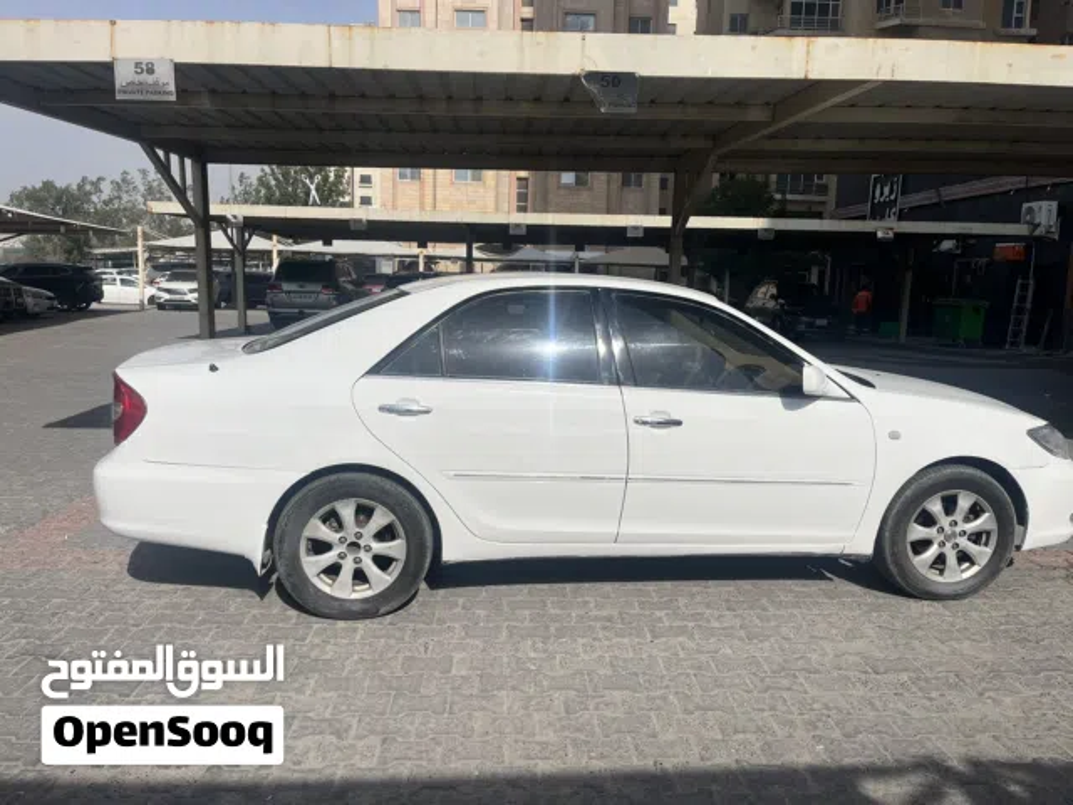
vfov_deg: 53.1
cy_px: 402
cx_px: 536
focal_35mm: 26
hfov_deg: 67.3
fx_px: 806
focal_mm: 5.1
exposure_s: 1/9901
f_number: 1.6
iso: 50
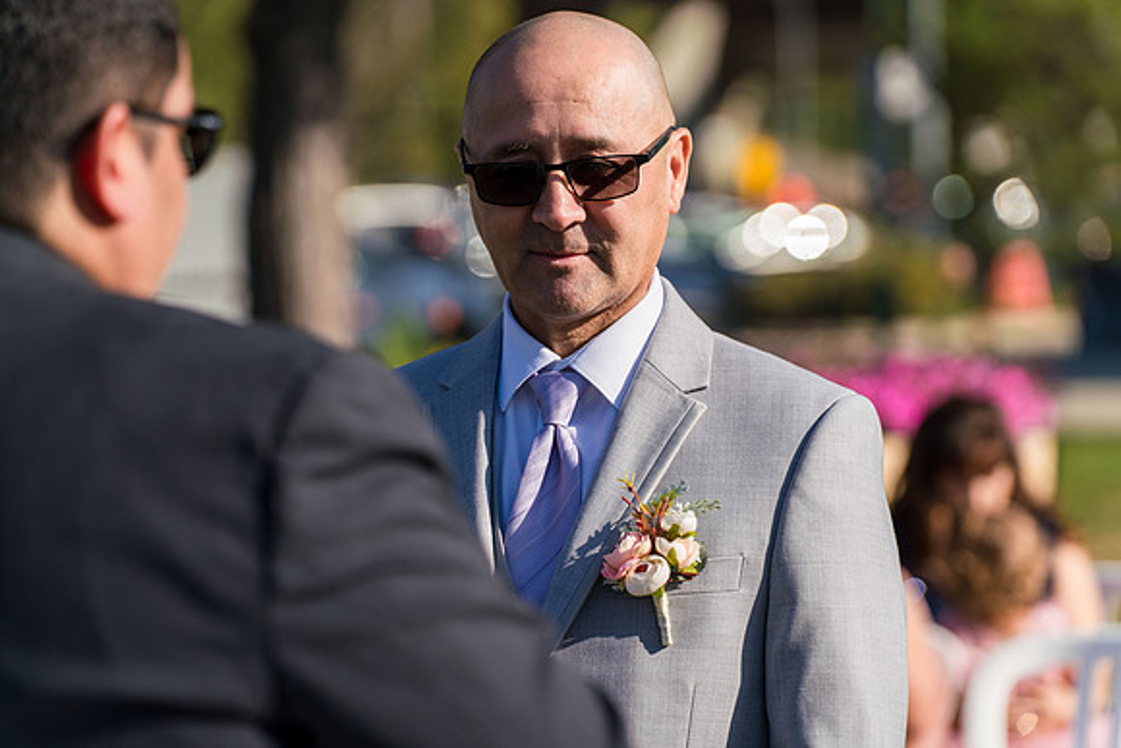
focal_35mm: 150
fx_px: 4672
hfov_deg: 13.7
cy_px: 374
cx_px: 560
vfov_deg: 9.2
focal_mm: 150
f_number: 4
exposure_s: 1/2000
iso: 250
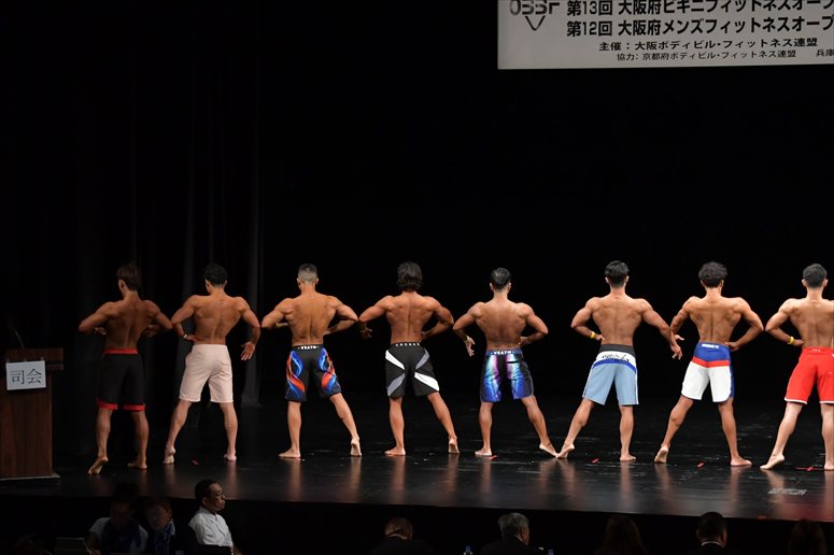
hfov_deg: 17.5
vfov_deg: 11.7
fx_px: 2709
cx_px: 417
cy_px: 278
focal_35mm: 117
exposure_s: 1/400
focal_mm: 78
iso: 3200
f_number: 5.6
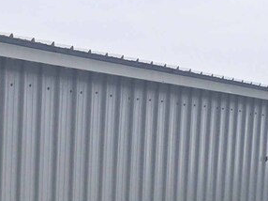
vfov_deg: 12.1
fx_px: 897
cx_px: -328
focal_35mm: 116
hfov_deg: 13.5
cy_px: 313
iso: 25
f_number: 1.8
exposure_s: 1/522
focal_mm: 5.4
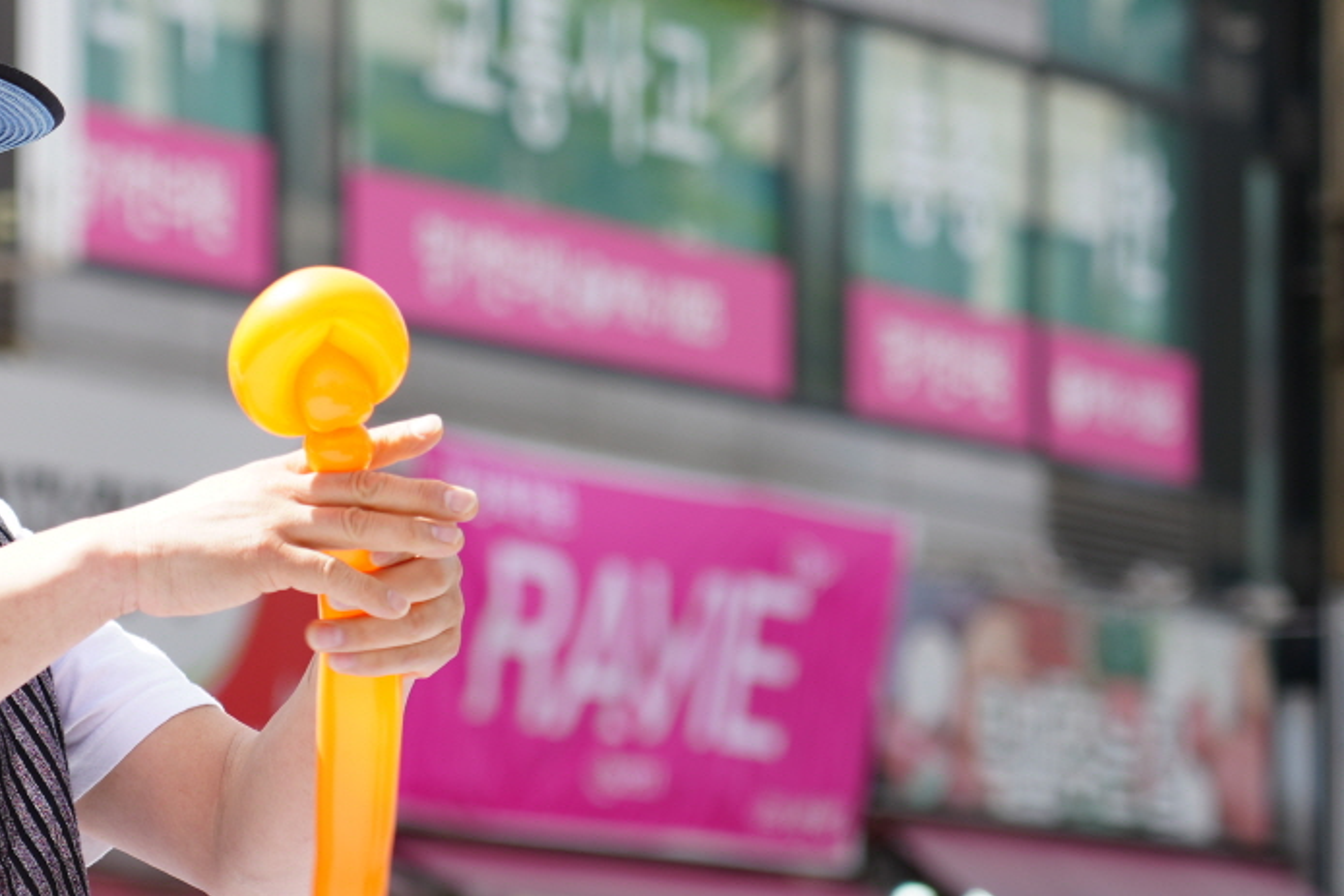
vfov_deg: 5.1
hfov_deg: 7.7
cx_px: 232
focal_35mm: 267
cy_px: 805
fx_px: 9969
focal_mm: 103
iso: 100
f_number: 4
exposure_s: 1/320
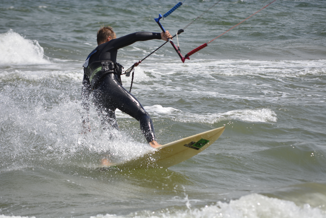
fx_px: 2717
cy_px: 109
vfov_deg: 4.6
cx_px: 163
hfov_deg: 6.9
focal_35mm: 300
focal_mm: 200
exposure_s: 1/1000
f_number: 8
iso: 200
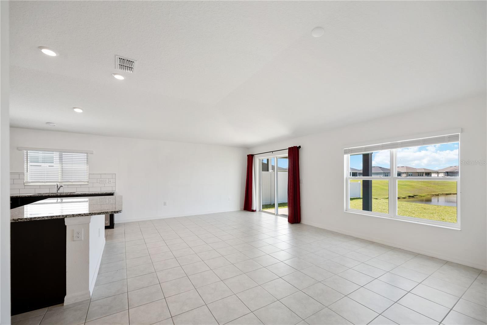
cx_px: 244
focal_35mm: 14
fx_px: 189
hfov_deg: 104.3
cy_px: 162
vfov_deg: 81.2
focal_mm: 14
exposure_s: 1/60
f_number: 4
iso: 320
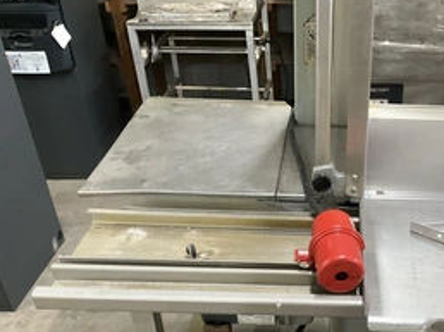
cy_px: 249
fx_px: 577
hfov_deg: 40.8
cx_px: 339
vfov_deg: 31.6
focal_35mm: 45
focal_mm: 3
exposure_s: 1/60
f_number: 1.8
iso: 160
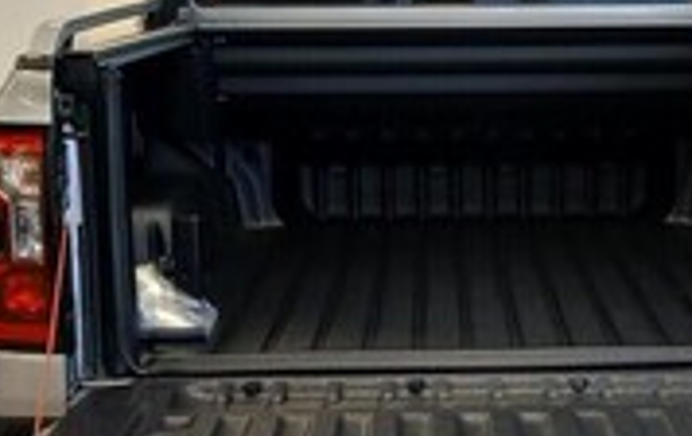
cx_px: 482
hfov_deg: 24.2
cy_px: 286
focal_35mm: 85
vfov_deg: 15.4
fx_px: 1606
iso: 160
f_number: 1.8
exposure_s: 1/50
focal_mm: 3.98
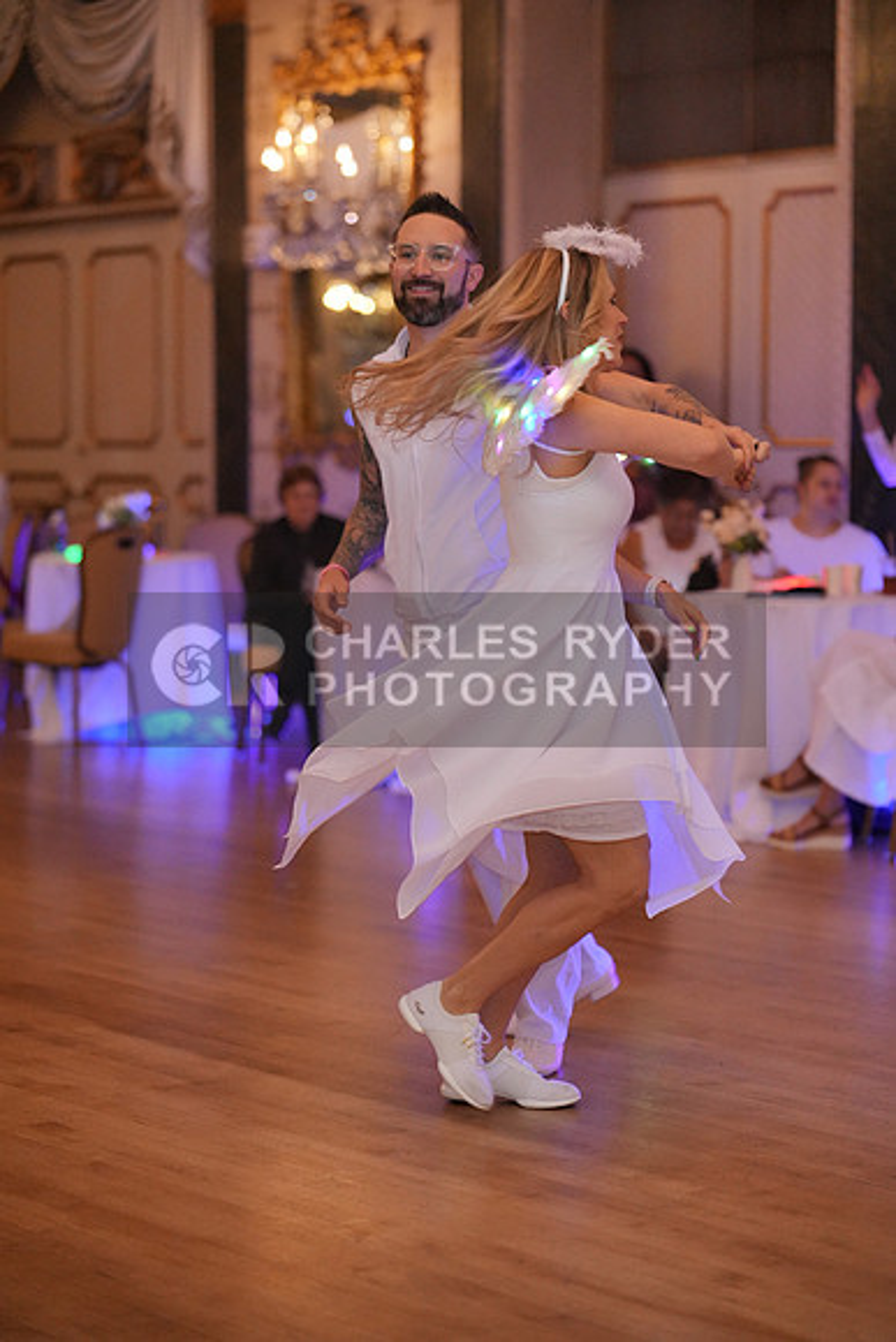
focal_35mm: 77
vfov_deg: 26.3
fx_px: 2873
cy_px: 671
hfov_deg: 17.7
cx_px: 448
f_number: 2
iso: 5000
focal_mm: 77
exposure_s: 1/250
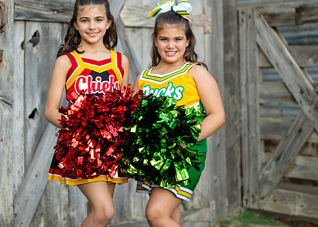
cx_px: 118
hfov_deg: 23.3
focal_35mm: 85
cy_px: 75
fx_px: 768
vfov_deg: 16.8
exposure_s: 1/1600
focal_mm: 50
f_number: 1.2
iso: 125
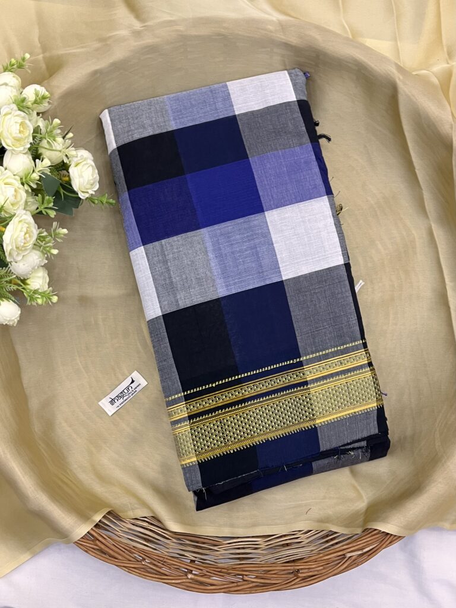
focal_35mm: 26
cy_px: 304
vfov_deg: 67.3
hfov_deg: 53.1
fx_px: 457
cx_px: 228
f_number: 1.6
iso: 80
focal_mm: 5.1
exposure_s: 1/50
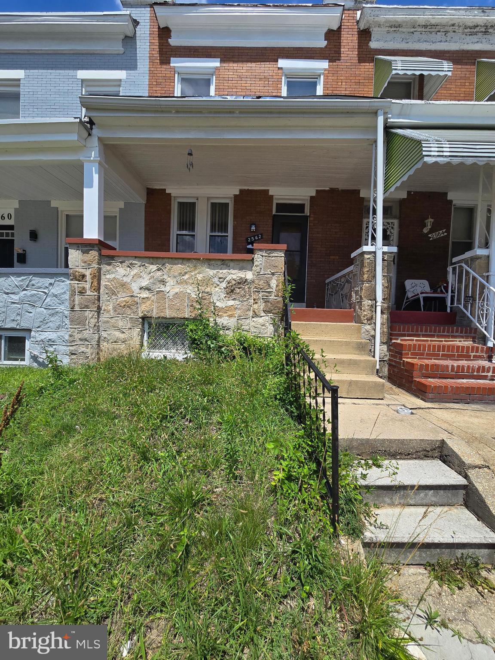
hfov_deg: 89.9
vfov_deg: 106.2
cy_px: 330
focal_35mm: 13
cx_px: 248
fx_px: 248
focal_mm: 2.2
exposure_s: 1/2551
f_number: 2.2
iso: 50
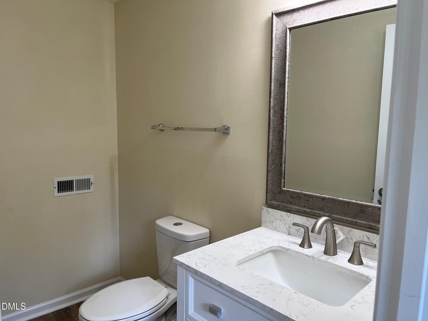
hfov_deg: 67.3
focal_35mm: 26
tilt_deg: -6.7
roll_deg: +0.1
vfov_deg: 53.1
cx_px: 214
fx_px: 321
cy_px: 160
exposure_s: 1/120
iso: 100
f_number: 1.6
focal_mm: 5.1
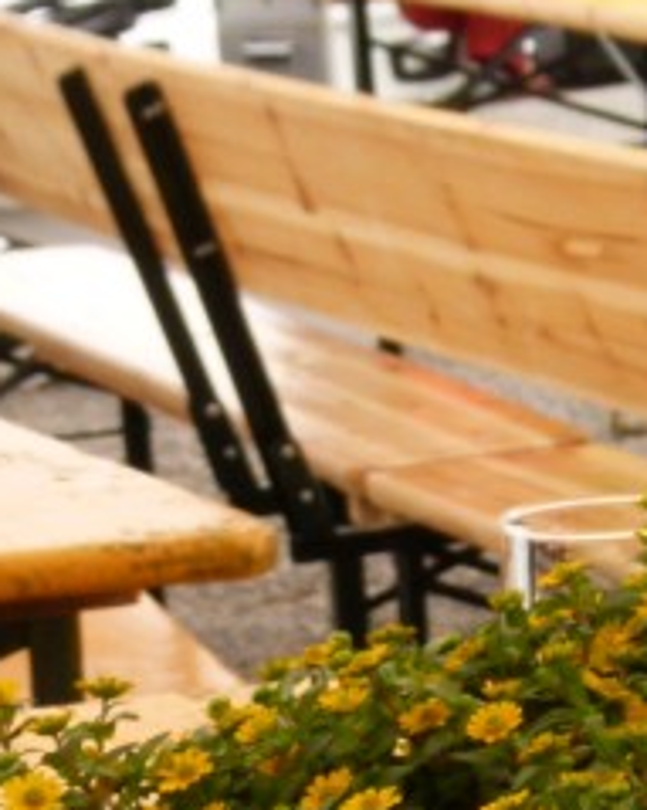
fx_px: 5509
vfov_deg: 8.3
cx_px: 955
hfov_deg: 6.6
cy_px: 1159
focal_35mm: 230
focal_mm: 10
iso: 100
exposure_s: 1/125
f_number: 4
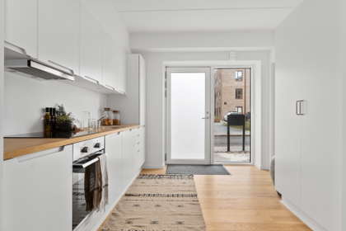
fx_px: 216
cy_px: 116
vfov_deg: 56.1
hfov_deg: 77.3
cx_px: 173
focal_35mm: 22
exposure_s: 1.6
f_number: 8
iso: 100
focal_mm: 15
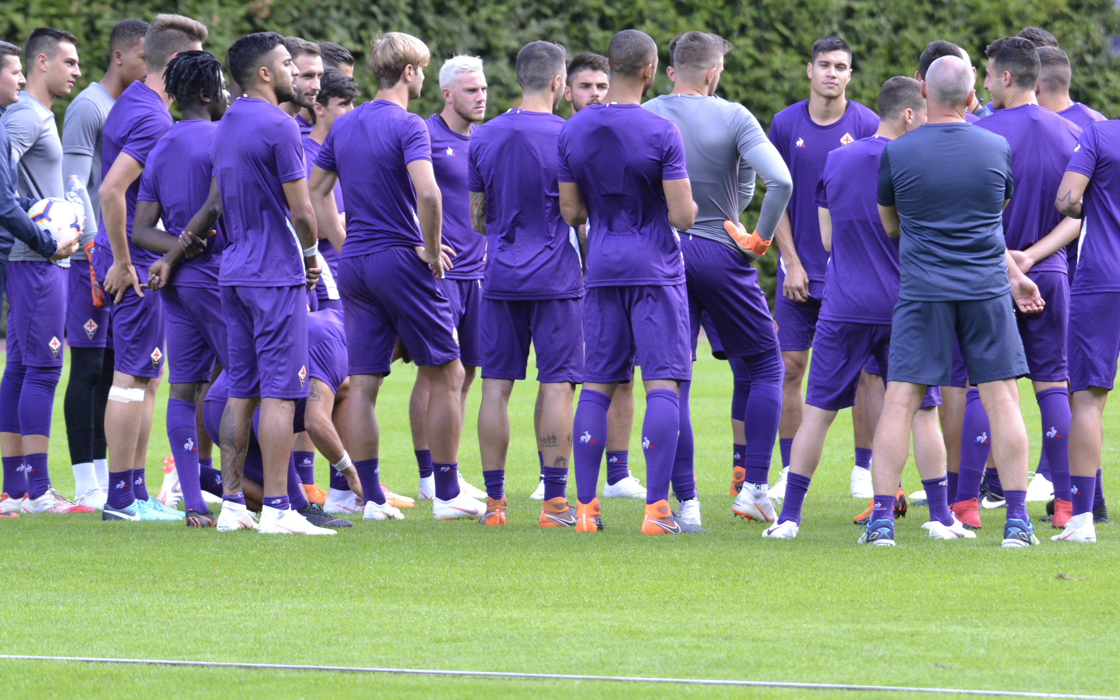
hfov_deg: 4.8
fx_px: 13340
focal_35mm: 437
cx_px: 612
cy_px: 293
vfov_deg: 3.0
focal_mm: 220
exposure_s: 1/125
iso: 450
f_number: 5.6
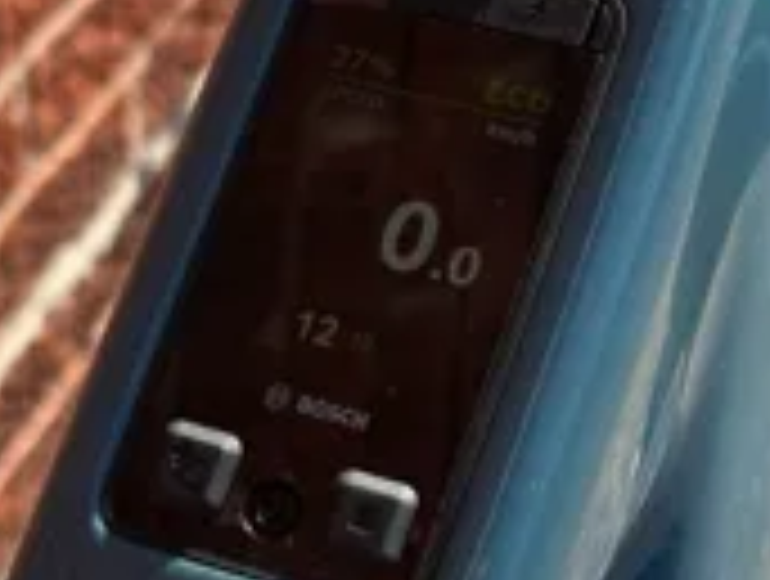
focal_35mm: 112
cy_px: 207
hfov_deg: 17.5
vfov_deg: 13.3
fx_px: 2497
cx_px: 473
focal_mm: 6.76
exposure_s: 1/1669
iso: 64
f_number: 1.78
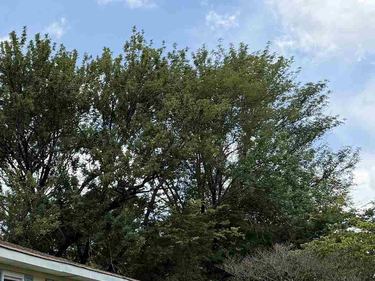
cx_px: -96
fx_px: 747
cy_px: 312
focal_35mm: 69
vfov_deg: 20.3
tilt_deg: +3.0
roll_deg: -0.6
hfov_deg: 24.9
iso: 100
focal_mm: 6.76
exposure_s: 1/3953
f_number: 1.78
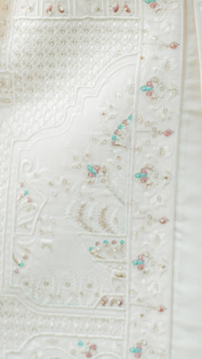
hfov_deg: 1.7
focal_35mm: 697
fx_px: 6631
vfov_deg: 3.1
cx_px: 242
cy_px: -249
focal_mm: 85
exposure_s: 1/320
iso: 100
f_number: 1.4
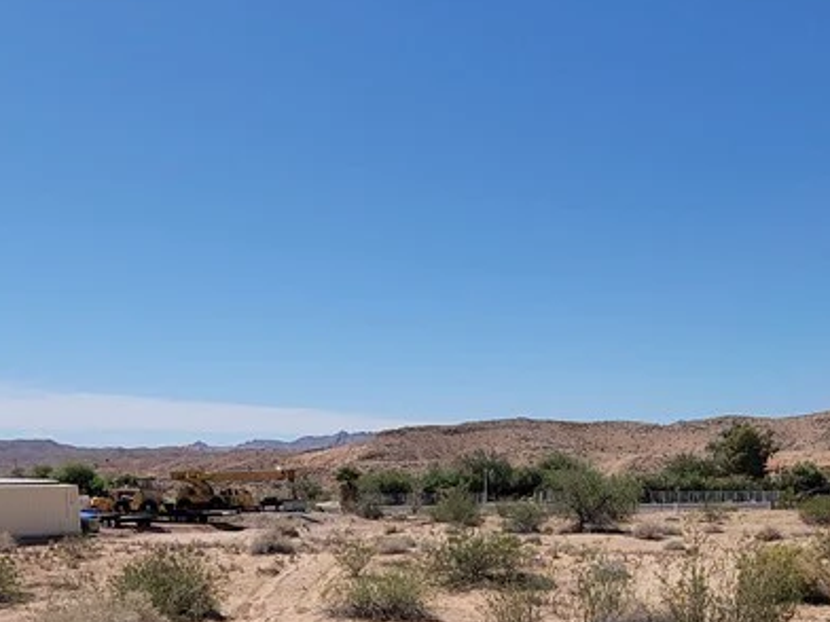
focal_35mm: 34
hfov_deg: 53.9
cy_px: 628
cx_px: 432
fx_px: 815
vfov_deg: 37.2
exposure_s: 1/2643
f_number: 2.2
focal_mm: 2.2
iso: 50
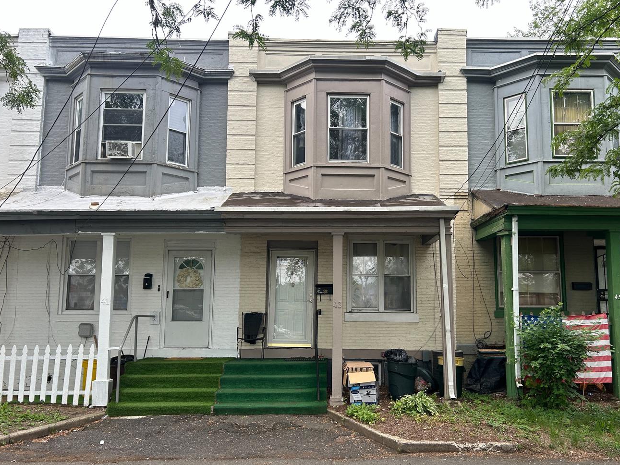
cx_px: 341
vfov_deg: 48.2
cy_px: 252
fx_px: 519
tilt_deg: +6.7
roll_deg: +0.0
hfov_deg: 61.5
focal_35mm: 29
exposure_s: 1/791
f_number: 1.5
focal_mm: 5.7
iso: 50
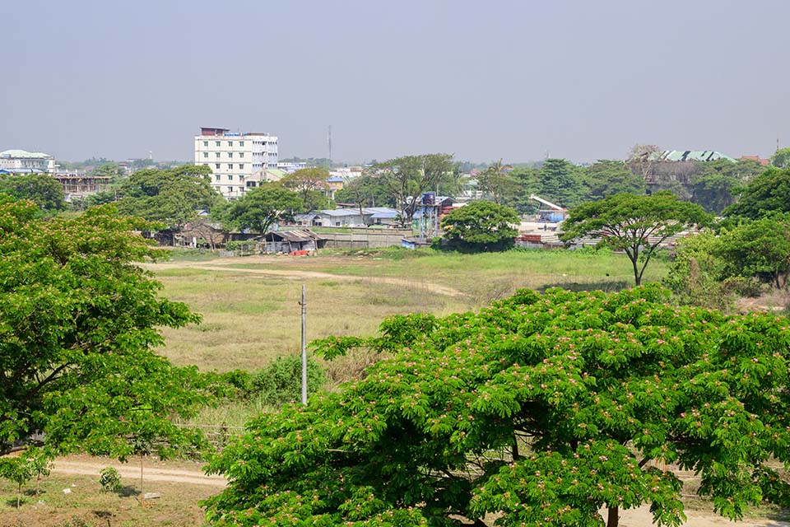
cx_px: 395
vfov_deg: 19.5
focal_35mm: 70
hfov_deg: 28.8
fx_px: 1536
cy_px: 264
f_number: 11
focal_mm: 70
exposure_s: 1/640
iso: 450
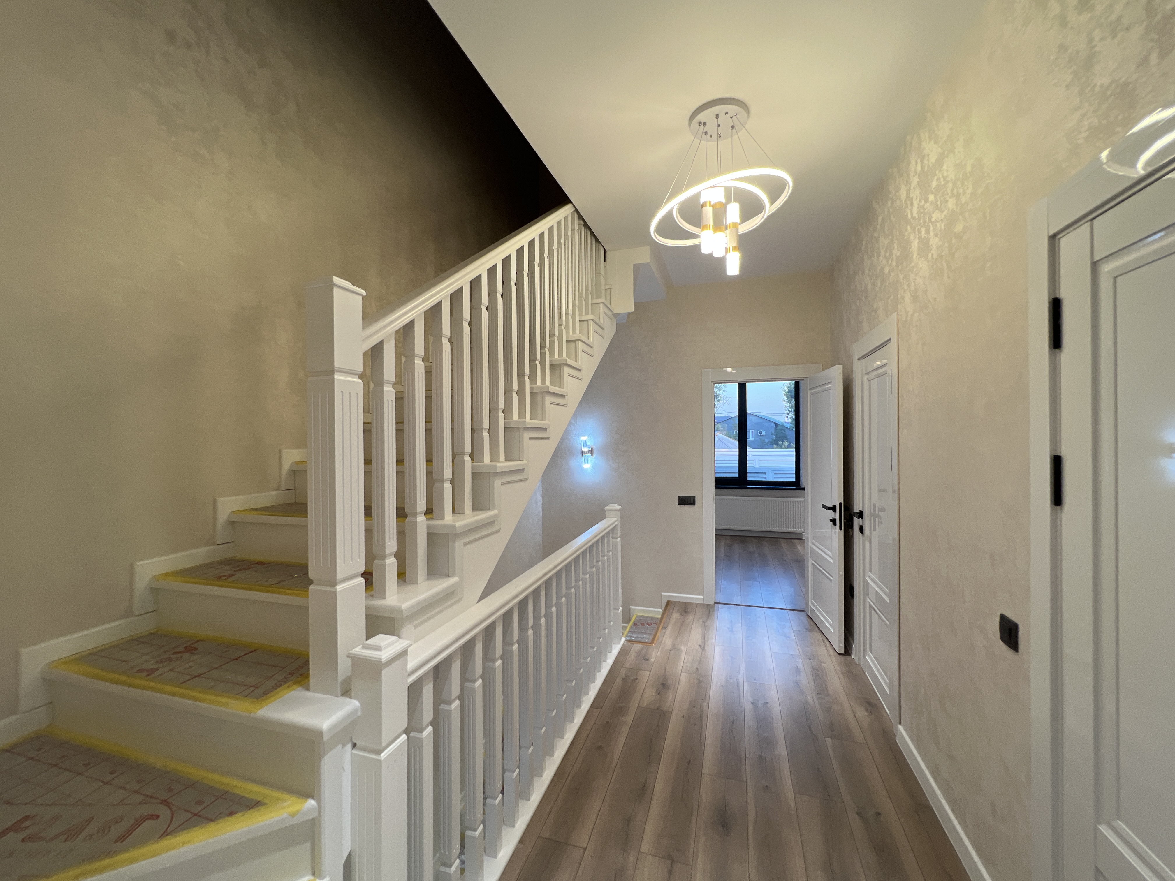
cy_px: 440
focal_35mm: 13
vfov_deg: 89.9
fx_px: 441
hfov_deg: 106.2
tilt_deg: +1.0
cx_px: 588
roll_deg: +1.9
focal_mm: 1.57
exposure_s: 1/100
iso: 80
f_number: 1.8
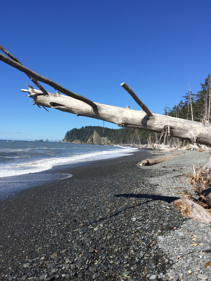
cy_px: 140
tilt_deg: +1.8
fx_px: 236
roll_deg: -3.2
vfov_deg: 61.7
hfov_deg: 48.2
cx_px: 106
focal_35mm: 29
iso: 32
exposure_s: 1/2198
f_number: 2.2
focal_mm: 4.15
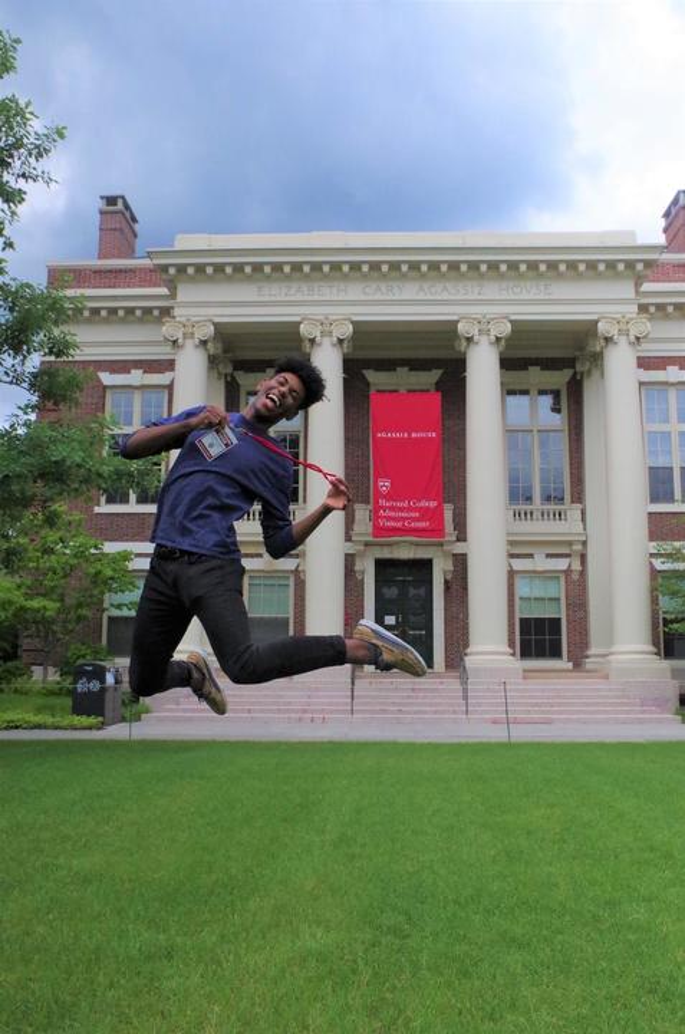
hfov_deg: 42.2
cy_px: 517
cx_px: 342
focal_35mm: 31
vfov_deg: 60.4
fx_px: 889
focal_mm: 21.25
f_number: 8
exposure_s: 1/3200
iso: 1600
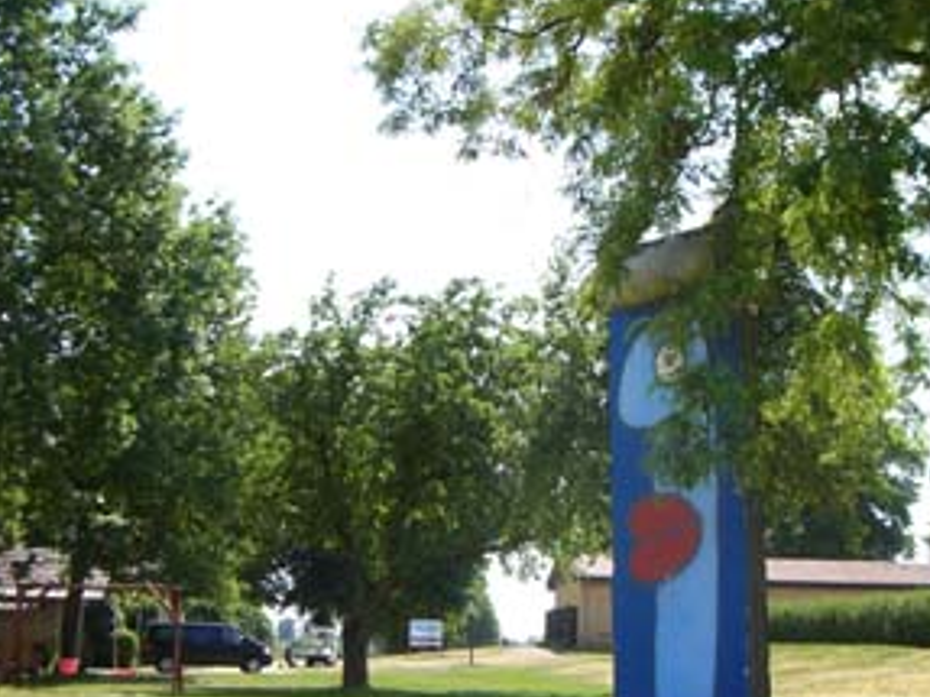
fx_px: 1423
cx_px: 421
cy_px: 444
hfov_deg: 36.2
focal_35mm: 53
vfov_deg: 27.4
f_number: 4.3
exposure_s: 1/400
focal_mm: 6.2
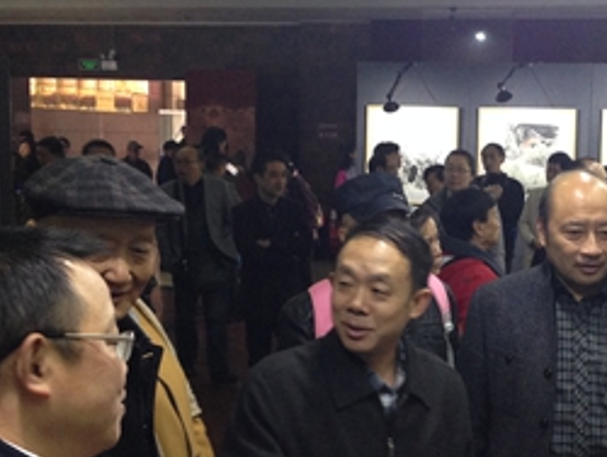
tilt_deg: -9.3
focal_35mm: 66
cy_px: 288
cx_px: 471
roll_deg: -1.8
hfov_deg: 28.8
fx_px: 1158
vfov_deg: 22.2
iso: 160
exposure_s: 1/20
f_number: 2.4
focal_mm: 4.12
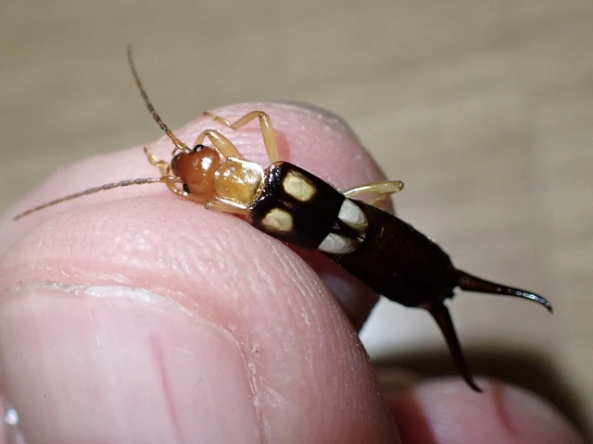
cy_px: 222
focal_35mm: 30
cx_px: 296
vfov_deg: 46.8
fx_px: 514
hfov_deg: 60.0
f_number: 2.3
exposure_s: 1/125
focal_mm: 5.4
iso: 250
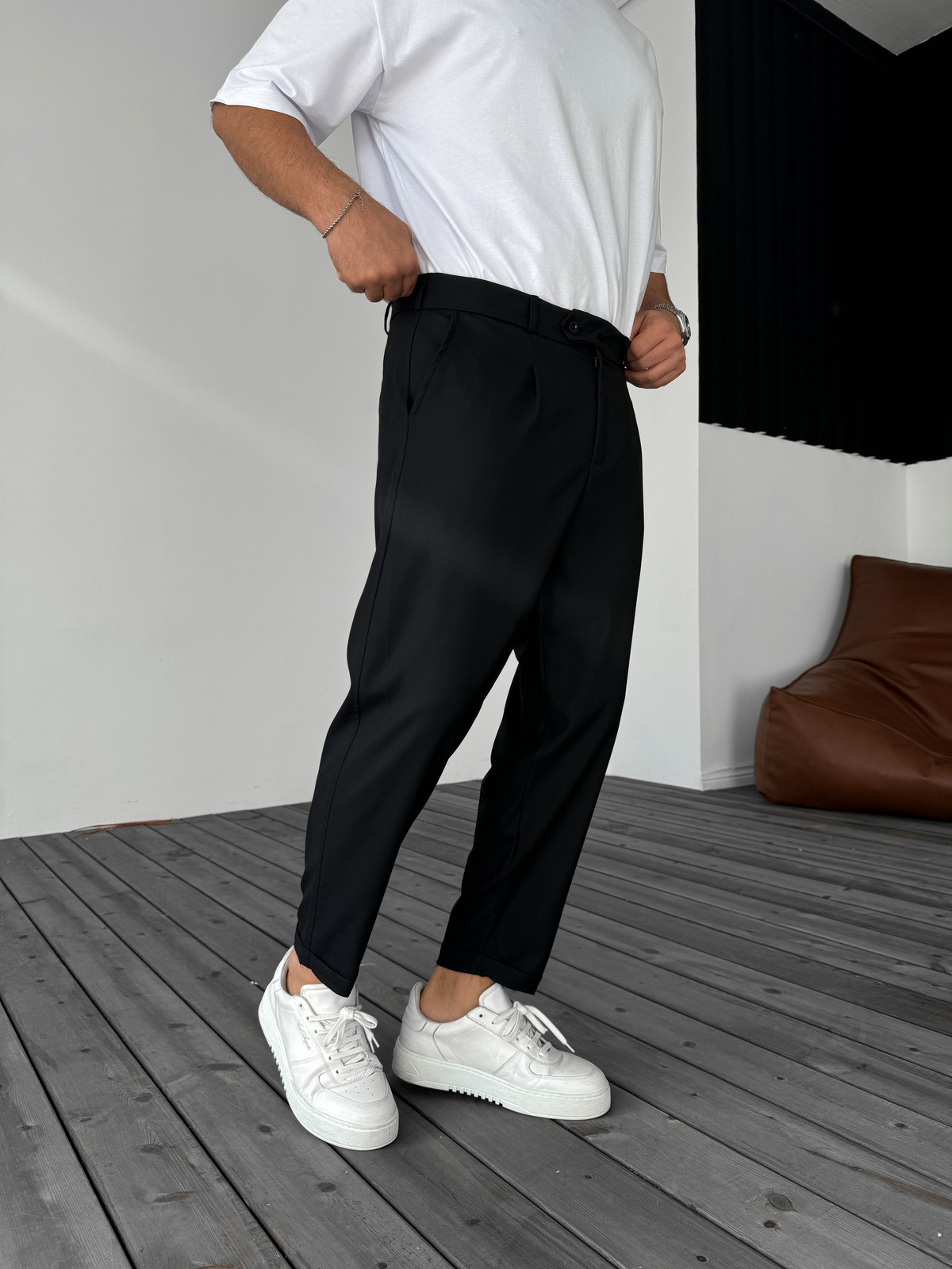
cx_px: 476
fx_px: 880
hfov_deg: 56.8
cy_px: 634
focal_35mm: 24
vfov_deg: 71.6
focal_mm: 6.76
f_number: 1.8
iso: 80
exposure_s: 1/350
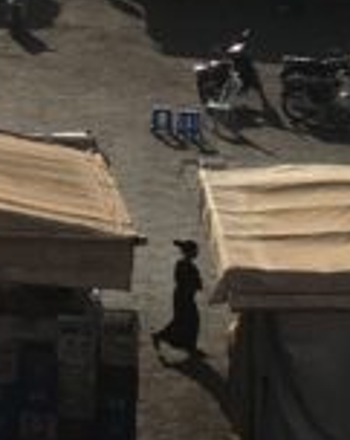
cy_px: -179
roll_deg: +0.0
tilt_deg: -6.0
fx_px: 2481
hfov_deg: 7.3
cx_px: -636
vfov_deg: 9.9
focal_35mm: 191
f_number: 2.2
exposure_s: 1/5495
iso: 25
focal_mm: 4.15
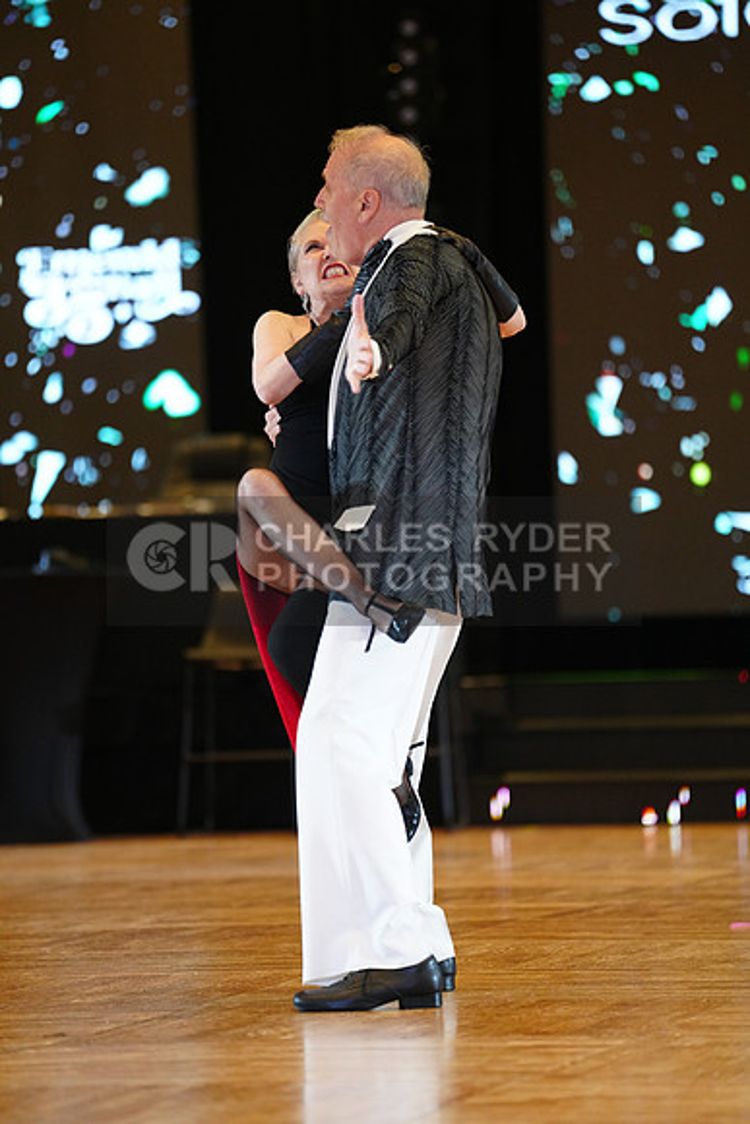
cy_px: 562
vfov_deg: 10.3
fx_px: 6246
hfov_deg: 6.9
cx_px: 375
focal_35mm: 200
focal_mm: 200
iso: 2500
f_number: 2.8
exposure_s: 1/400
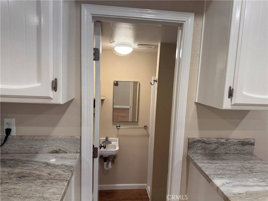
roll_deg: -2.8
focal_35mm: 24
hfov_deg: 71.6
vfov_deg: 56.8
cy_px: 100
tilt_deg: -7.9
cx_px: 134
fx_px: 186
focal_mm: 6.76
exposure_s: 1/120
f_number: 1.78
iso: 160
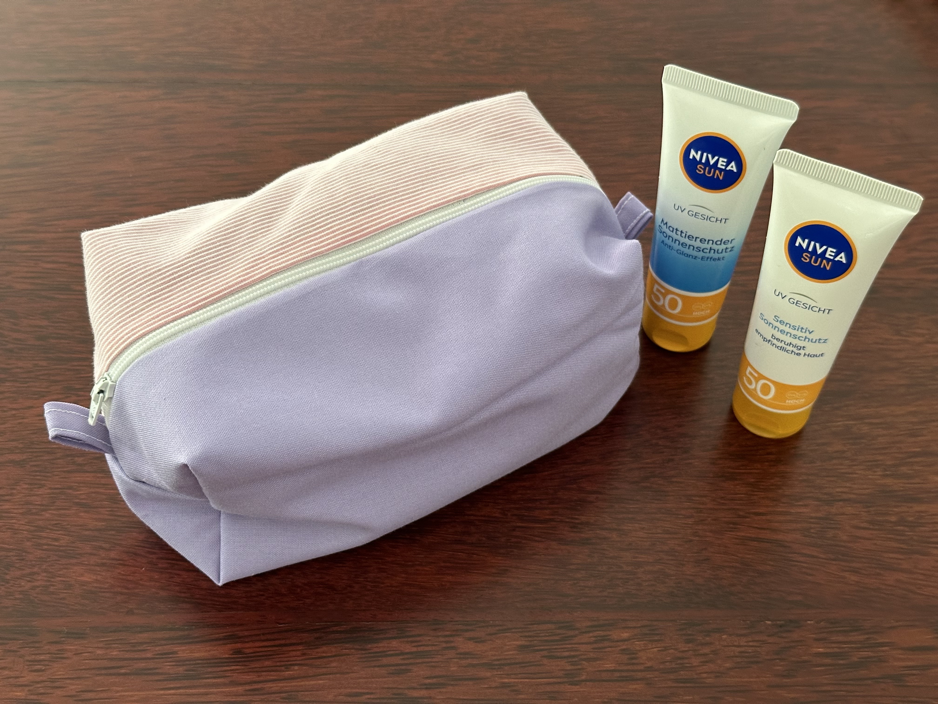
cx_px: 469
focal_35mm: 48
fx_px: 1301
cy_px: 352
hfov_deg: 39.7
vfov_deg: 30.3
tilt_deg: -51.6
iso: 250
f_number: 1.78
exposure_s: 1/60
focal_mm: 6.86
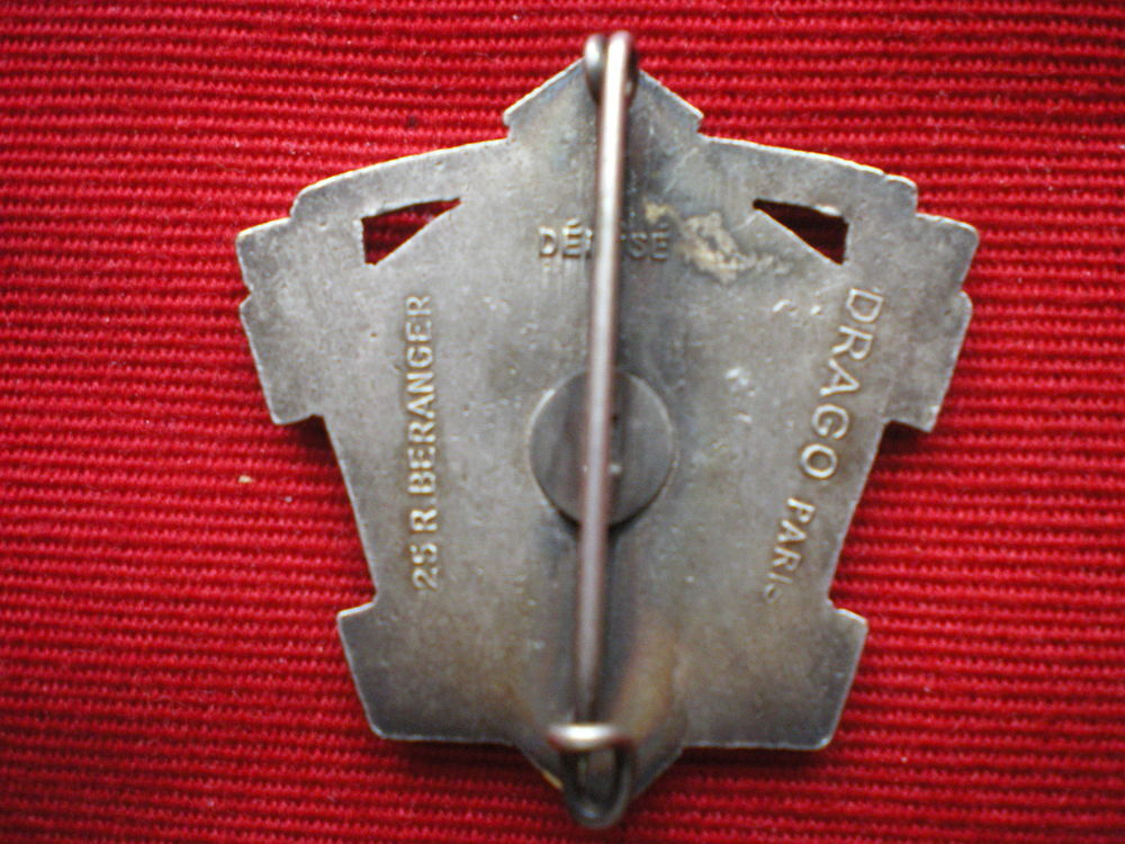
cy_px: 422
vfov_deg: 37.7
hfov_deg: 49.0
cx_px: 562
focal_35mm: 38
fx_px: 1235
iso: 400
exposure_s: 1/30
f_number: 3.1
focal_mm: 6.3
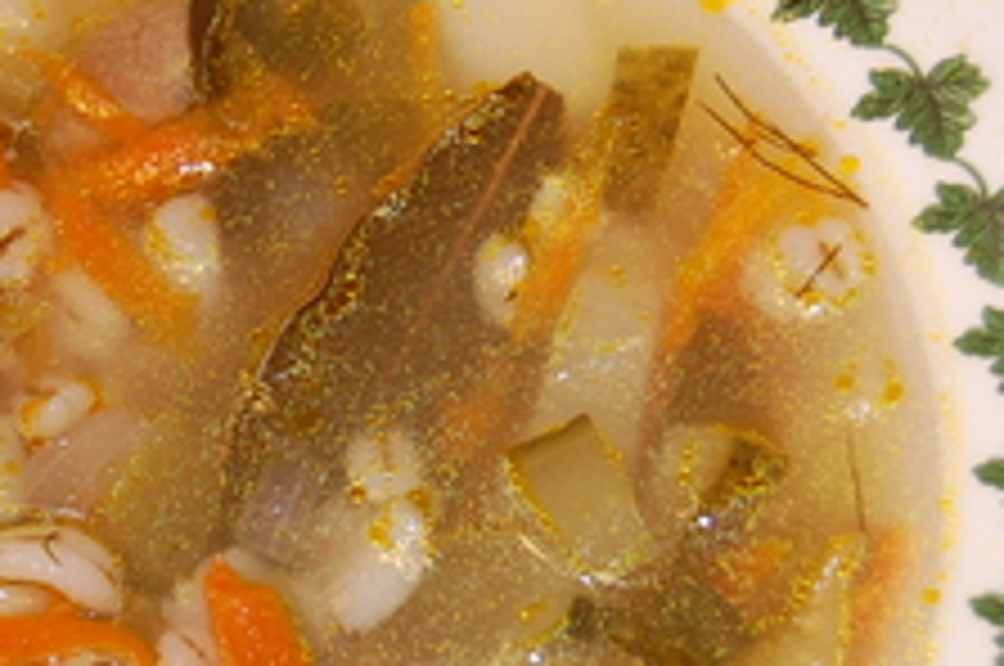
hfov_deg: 16.8
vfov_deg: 11.3
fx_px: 3370
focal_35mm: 121
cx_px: 162
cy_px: 542
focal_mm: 40
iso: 400
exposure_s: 1/60
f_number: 5
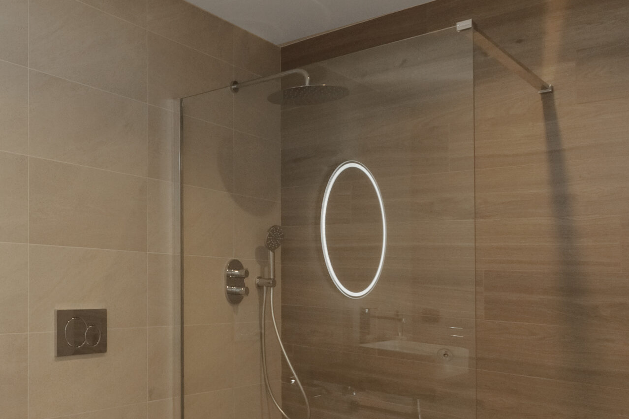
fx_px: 524
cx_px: 47
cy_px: 269
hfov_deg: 53.1
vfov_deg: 43.2
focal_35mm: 30
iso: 160
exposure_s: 1/15
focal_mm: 10
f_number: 9
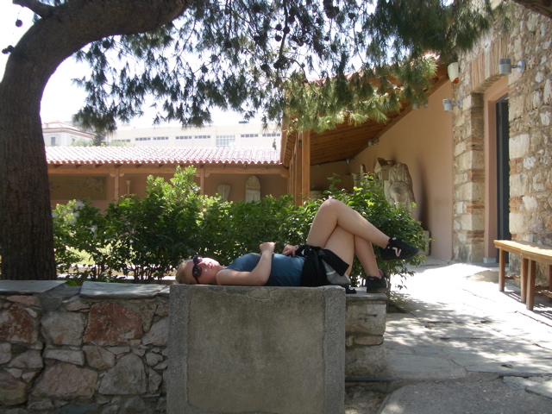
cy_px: 207
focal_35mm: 41
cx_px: 276
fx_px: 654
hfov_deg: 45.8
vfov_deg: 35.1
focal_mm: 6.8
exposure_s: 1/320
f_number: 2.8
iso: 50
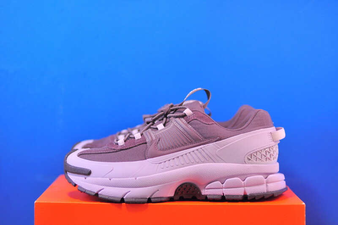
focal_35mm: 75
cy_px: 112
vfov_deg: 18.1
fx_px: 703
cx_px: 169
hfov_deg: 27.0
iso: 250
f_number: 2
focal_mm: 50
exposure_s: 1/320
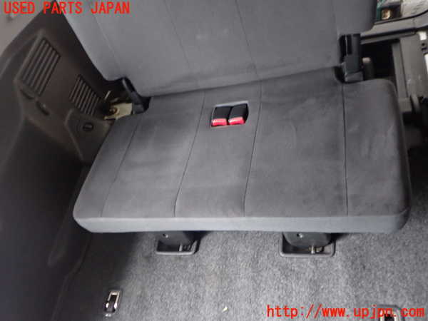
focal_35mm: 30
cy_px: 160
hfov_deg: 60.0
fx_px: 371
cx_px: 214
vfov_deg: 46.8
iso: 800
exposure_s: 1/25
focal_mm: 5.4
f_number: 2.3
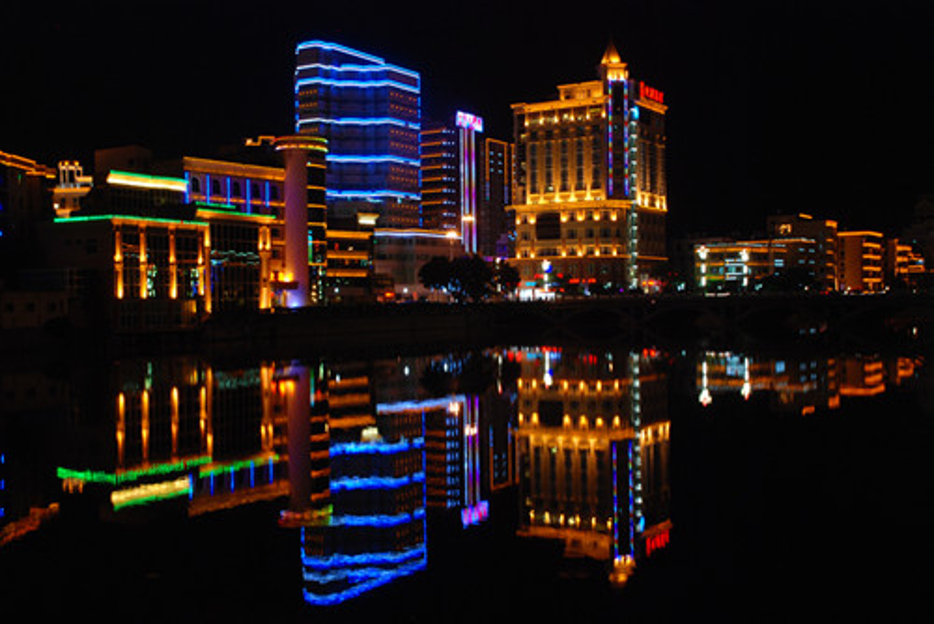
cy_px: 312
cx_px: 467
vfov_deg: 31.9
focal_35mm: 42
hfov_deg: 46.4
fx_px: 1090
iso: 400
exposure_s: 1/1.3
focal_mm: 28
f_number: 10
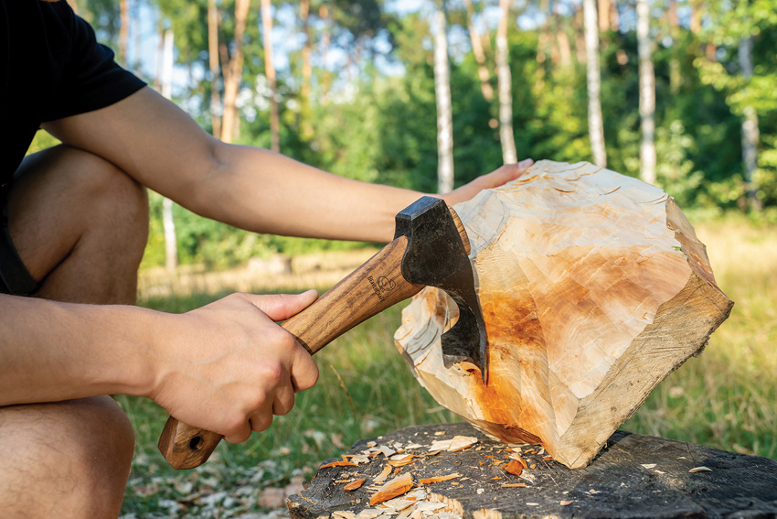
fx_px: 820
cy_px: 260
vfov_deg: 35.1
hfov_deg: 50.7
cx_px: 388
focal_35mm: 38
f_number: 5.6
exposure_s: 1/400
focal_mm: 38
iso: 800
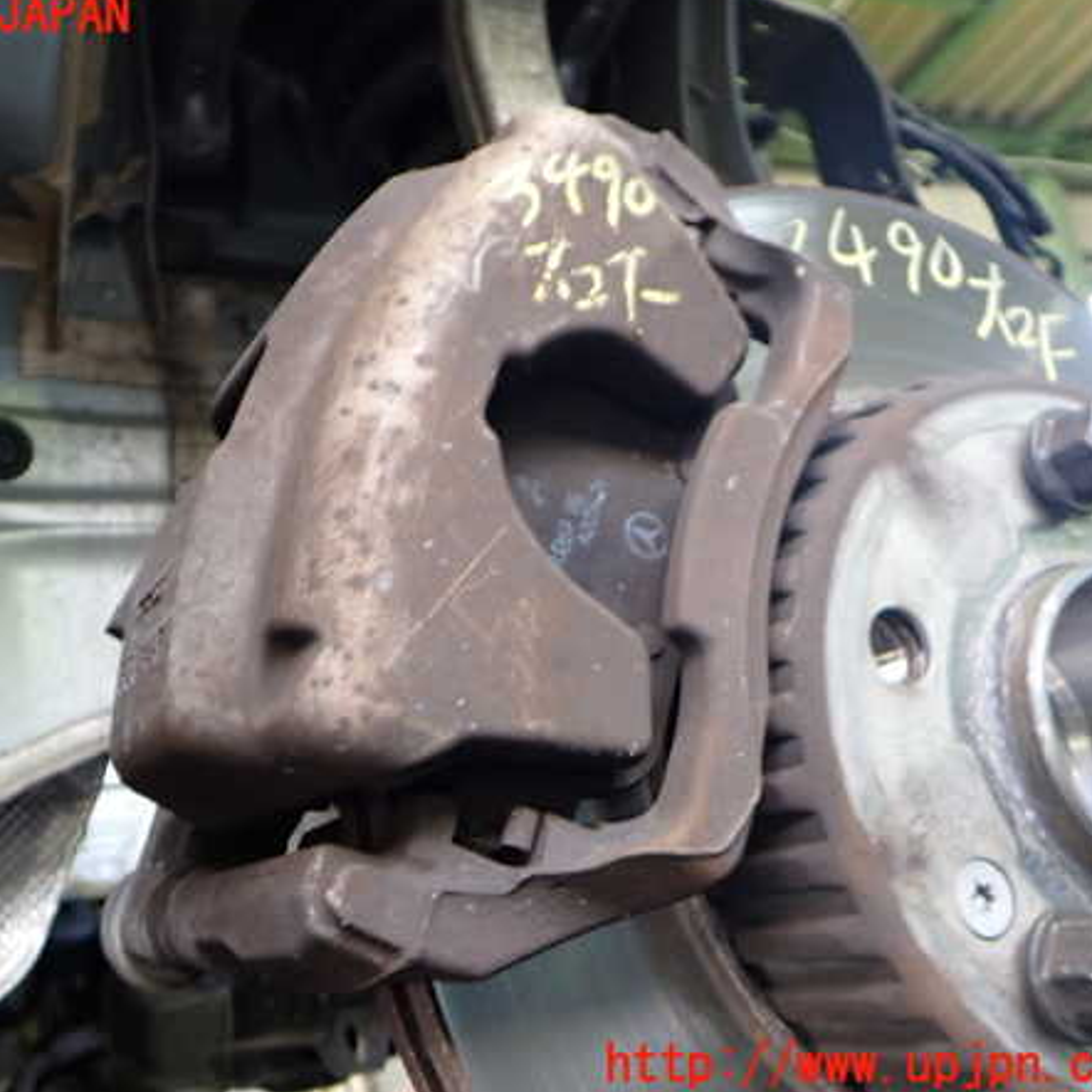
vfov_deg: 46.0
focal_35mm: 36
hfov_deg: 45.7
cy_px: 541
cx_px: 422
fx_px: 1285
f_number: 2.3
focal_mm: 5.4
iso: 320
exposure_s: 1/30
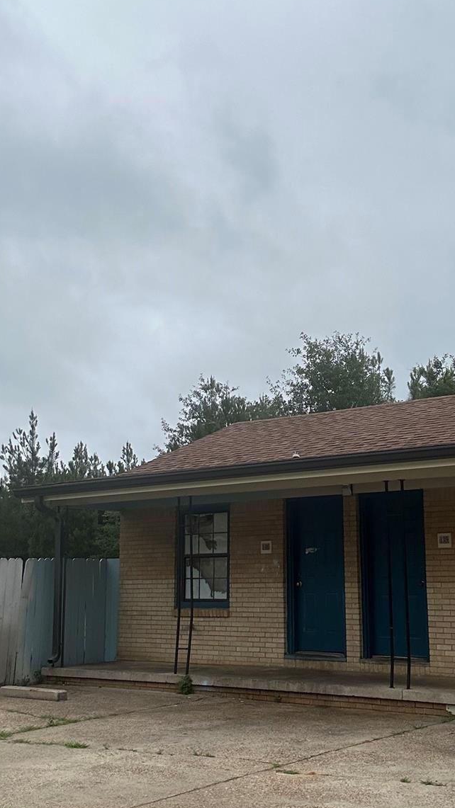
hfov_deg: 27.1
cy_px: 431
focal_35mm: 44
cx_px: 257
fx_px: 944
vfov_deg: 46.4
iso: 25
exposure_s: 1/2242
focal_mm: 2.69
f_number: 1.9
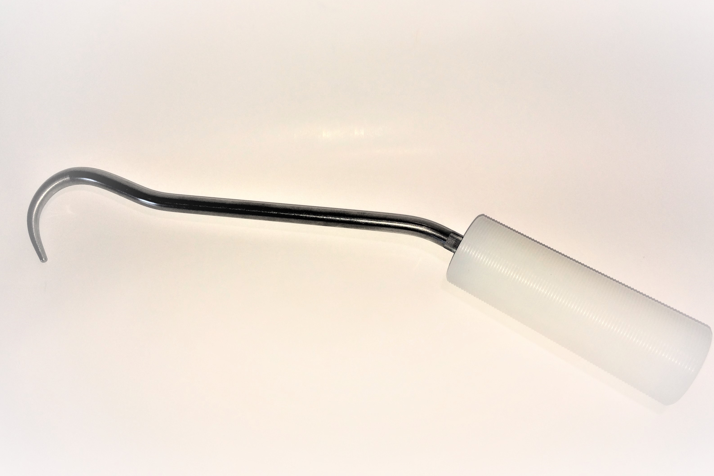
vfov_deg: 42.3
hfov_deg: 60.3
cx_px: 364
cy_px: 230
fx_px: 615
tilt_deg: -60.7
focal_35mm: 31
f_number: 2.2
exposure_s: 1/197
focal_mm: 4.15
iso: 32
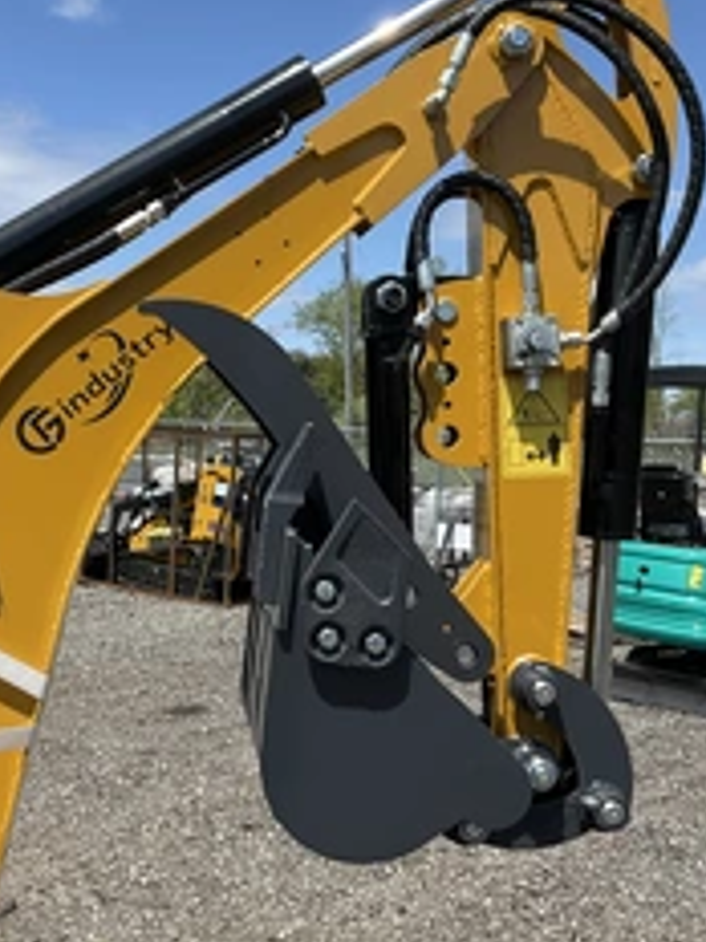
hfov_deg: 28.9
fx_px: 1360
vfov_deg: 38.1
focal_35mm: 50
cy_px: 394
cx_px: 239
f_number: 1.8
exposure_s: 1/1848
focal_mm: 3
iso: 25
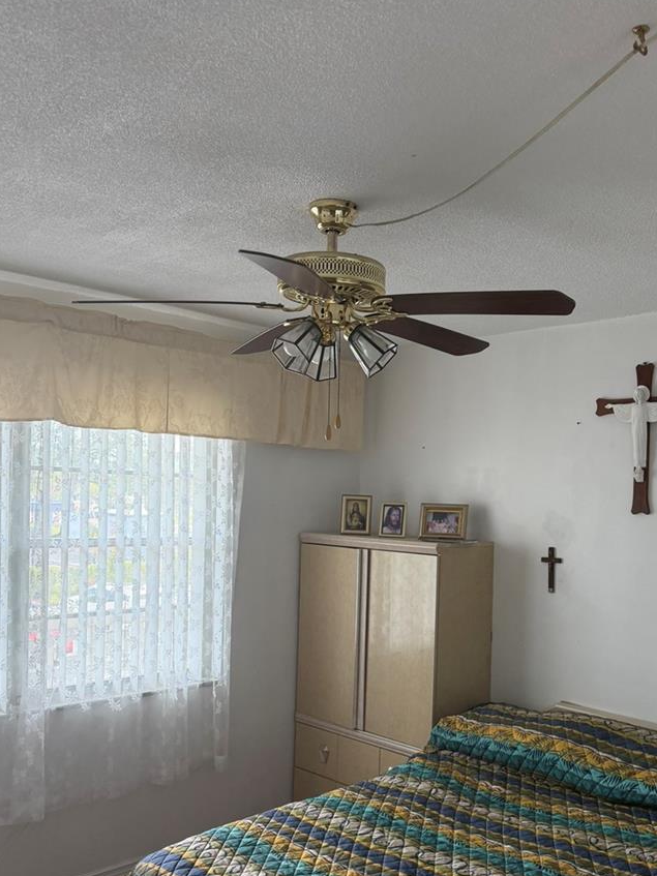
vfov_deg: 53.6
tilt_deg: -1.9
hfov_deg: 41.7
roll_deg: -1.8
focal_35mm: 34
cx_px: 379
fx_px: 861
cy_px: 524
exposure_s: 1/126
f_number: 1.78
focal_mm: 6.76
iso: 200
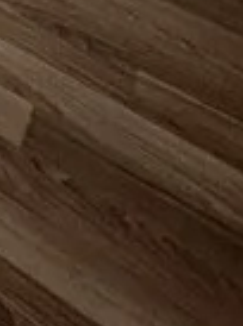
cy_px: -800
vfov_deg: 9.7
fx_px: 987
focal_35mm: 105
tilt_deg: -6.4
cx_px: -412
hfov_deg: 10.9
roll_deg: +2.1
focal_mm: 2.22
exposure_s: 1/80
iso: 320
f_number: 2.2
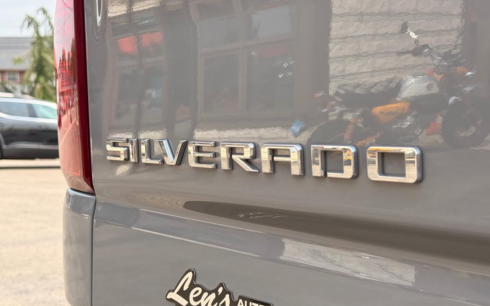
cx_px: 245
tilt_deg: -4.7
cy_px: 174
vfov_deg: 25.3
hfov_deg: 39.6
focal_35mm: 51
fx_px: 681
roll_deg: -0.1
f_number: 1.78
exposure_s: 1/1608
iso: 80
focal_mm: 6.76
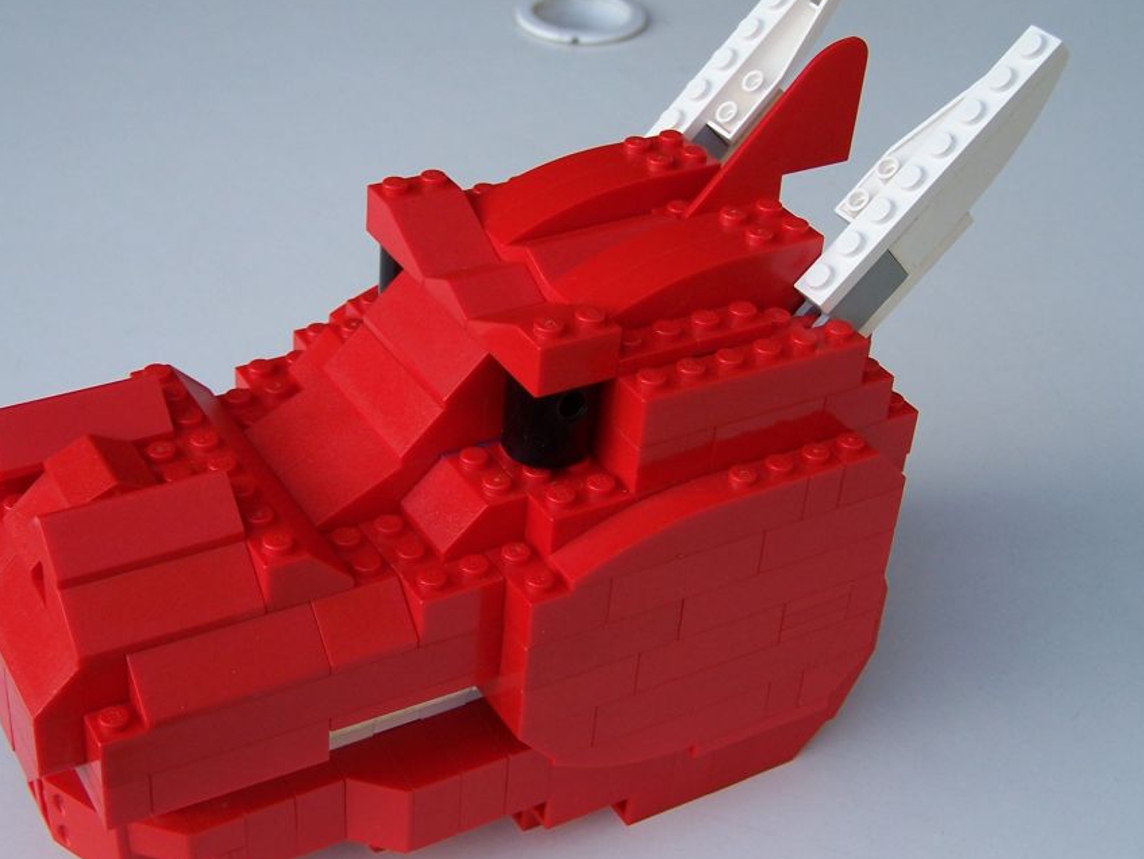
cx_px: 490
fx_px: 1918
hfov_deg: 33.2
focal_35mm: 58
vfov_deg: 25.2
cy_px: 404
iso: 80
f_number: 3
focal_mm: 8
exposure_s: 1/180
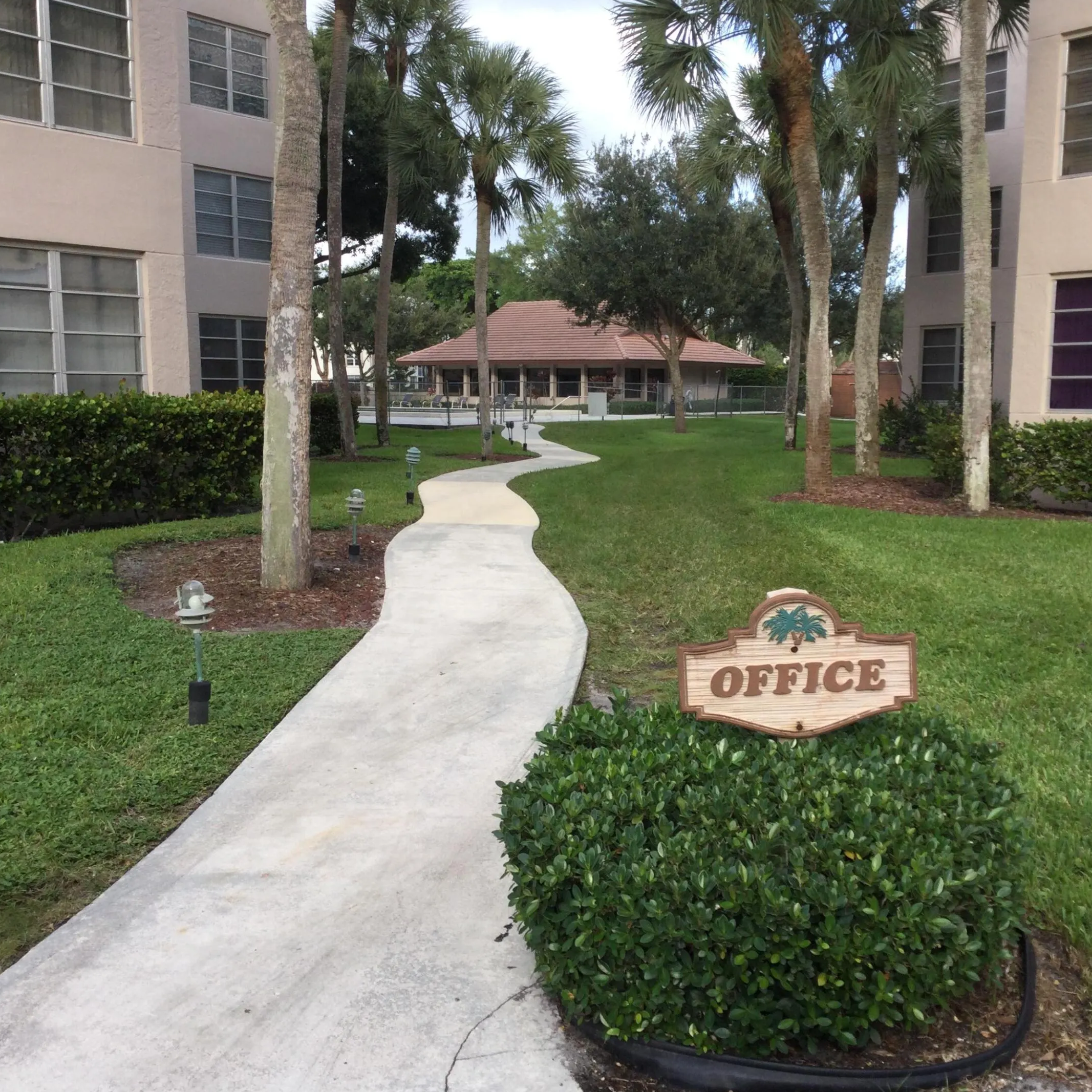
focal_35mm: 37
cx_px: 581
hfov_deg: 44.9
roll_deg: -2.4
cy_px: 547
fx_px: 1321
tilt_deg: -8.1
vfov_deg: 44.9
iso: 25
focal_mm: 3.3
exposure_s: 1/242
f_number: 2.4
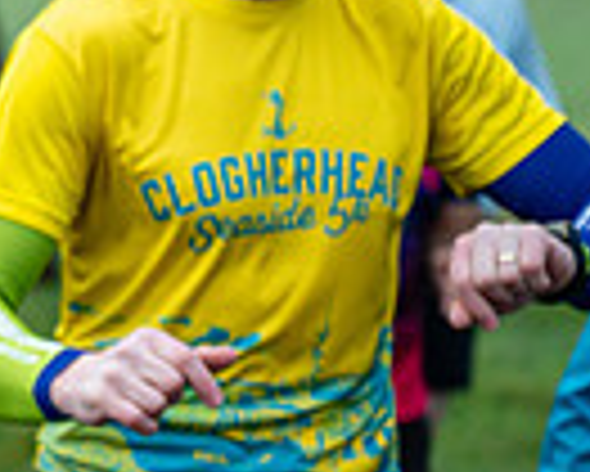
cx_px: -482
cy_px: 303
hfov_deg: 6.5
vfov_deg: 5.3
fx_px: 5085
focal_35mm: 291
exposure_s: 1/1250
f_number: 2.8
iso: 450
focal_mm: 70
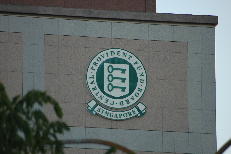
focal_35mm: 450
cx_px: 116
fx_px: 2885
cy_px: 77
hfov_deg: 4.6
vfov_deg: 3.0
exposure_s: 1/400
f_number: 5.6
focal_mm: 300
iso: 400
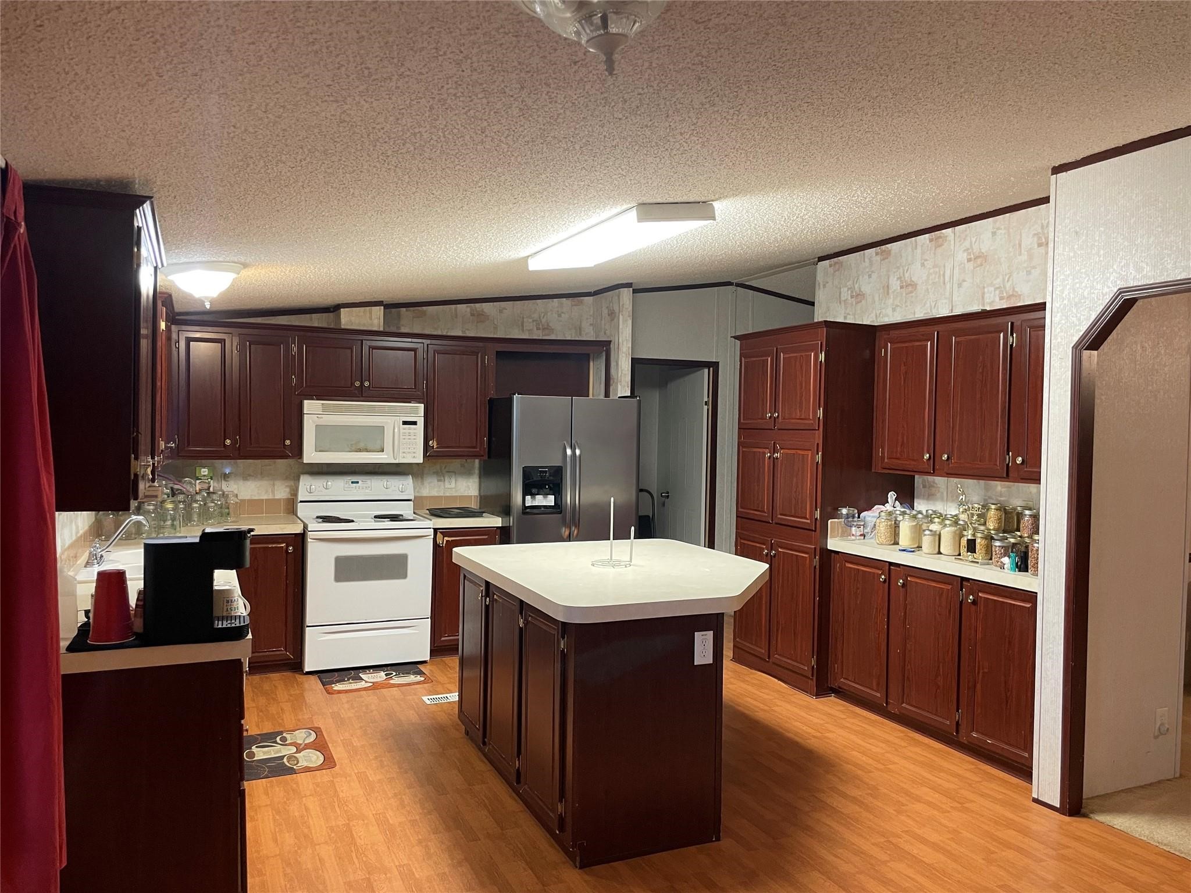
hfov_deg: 67.3
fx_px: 895
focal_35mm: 26
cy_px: 446
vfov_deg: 53.1
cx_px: 596
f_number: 1.6
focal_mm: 4.2
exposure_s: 1/60
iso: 200
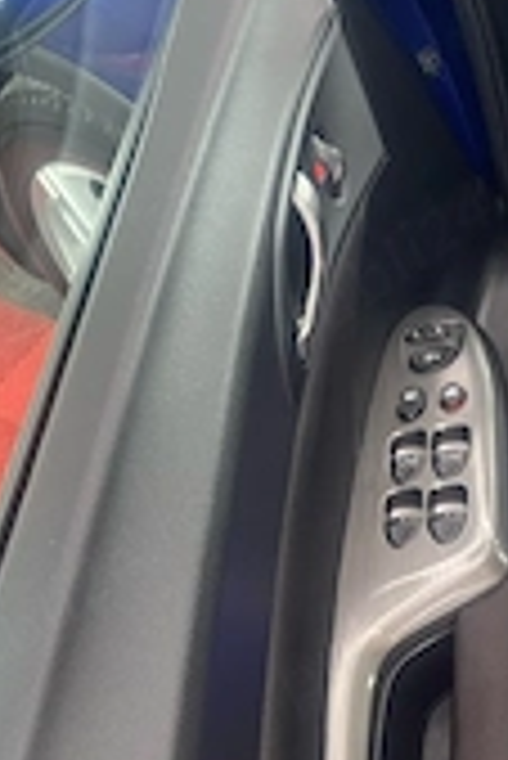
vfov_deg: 30.3
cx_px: 162
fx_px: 1352
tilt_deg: -46.4
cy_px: 652
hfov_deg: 21.2
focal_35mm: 64
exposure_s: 1/33
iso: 400
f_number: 1.8
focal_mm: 4.25
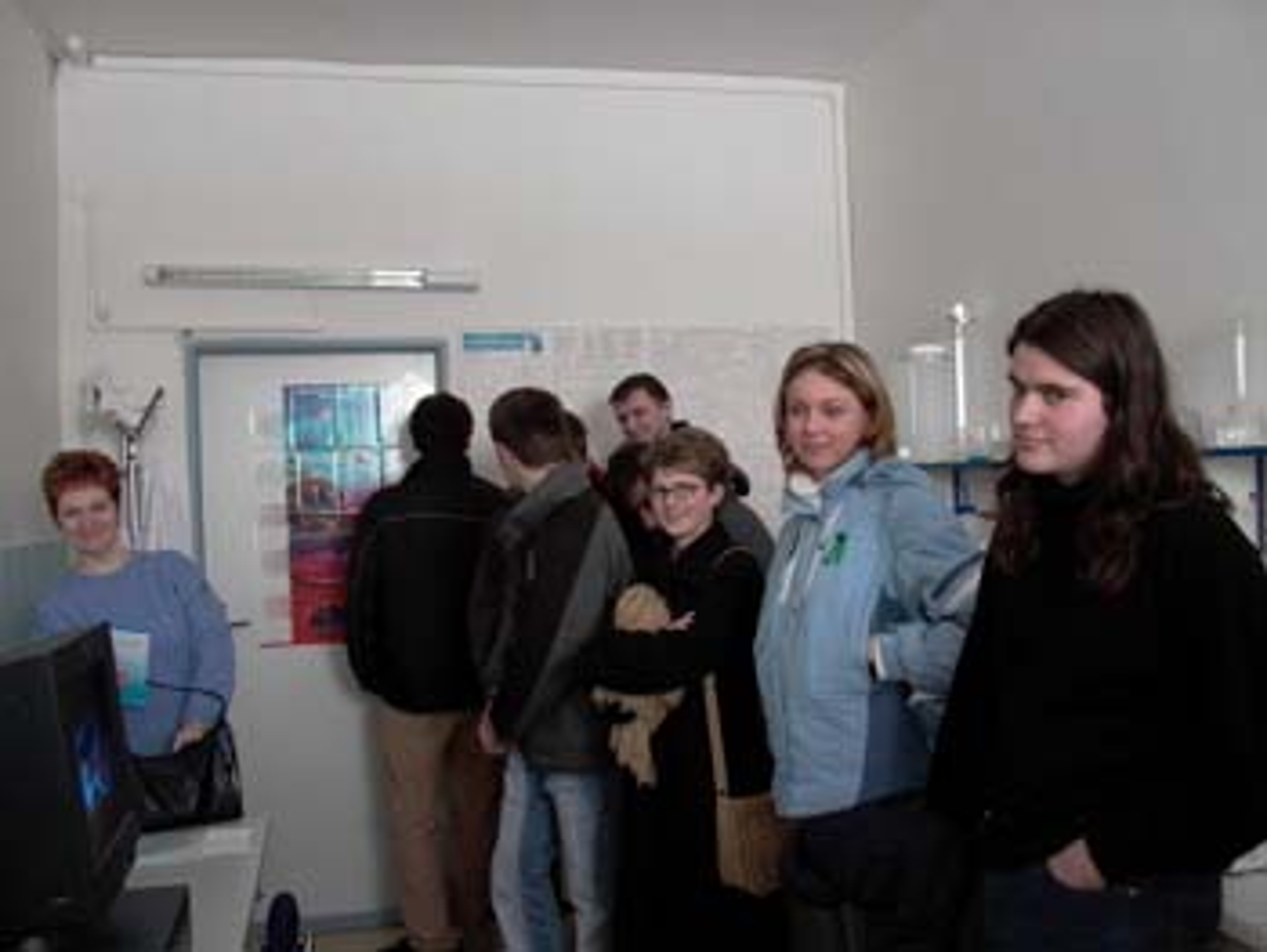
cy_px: 476
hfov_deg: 55.3
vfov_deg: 43.0
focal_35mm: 33
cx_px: 634
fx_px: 1209
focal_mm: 7.13
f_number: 2.04
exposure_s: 1/34
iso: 100
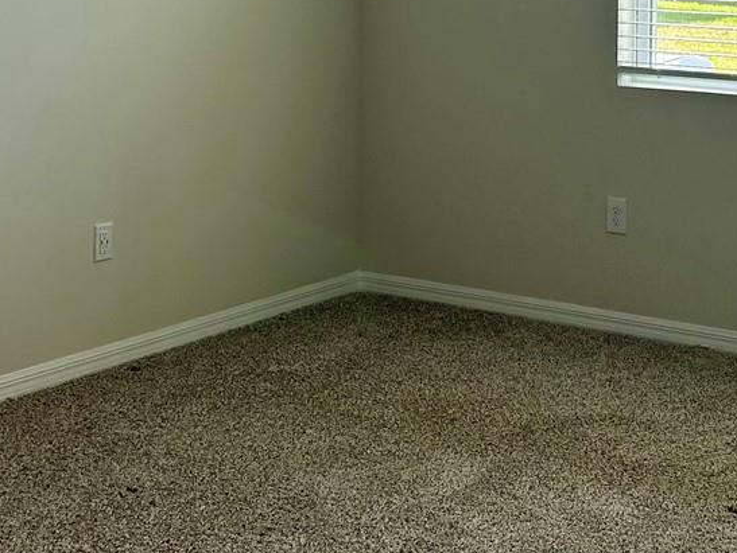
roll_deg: -0.3
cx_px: 528
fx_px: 1619
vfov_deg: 18.8
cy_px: -9
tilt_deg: -3.0
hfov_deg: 25.4
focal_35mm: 76
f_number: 1.5
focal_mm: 5.7
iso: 40
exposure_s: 1/226
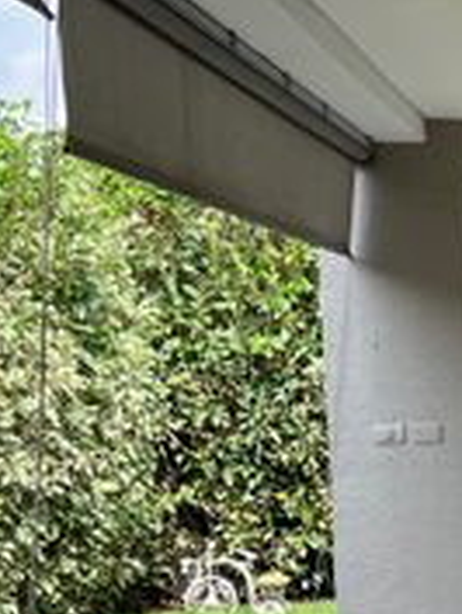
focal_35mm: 98
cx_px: 745
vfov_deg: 19.6
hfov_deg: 13.9
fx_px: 1742
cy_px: 583
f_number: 1.5
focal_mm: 5.7
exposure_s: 1/1068
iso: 50
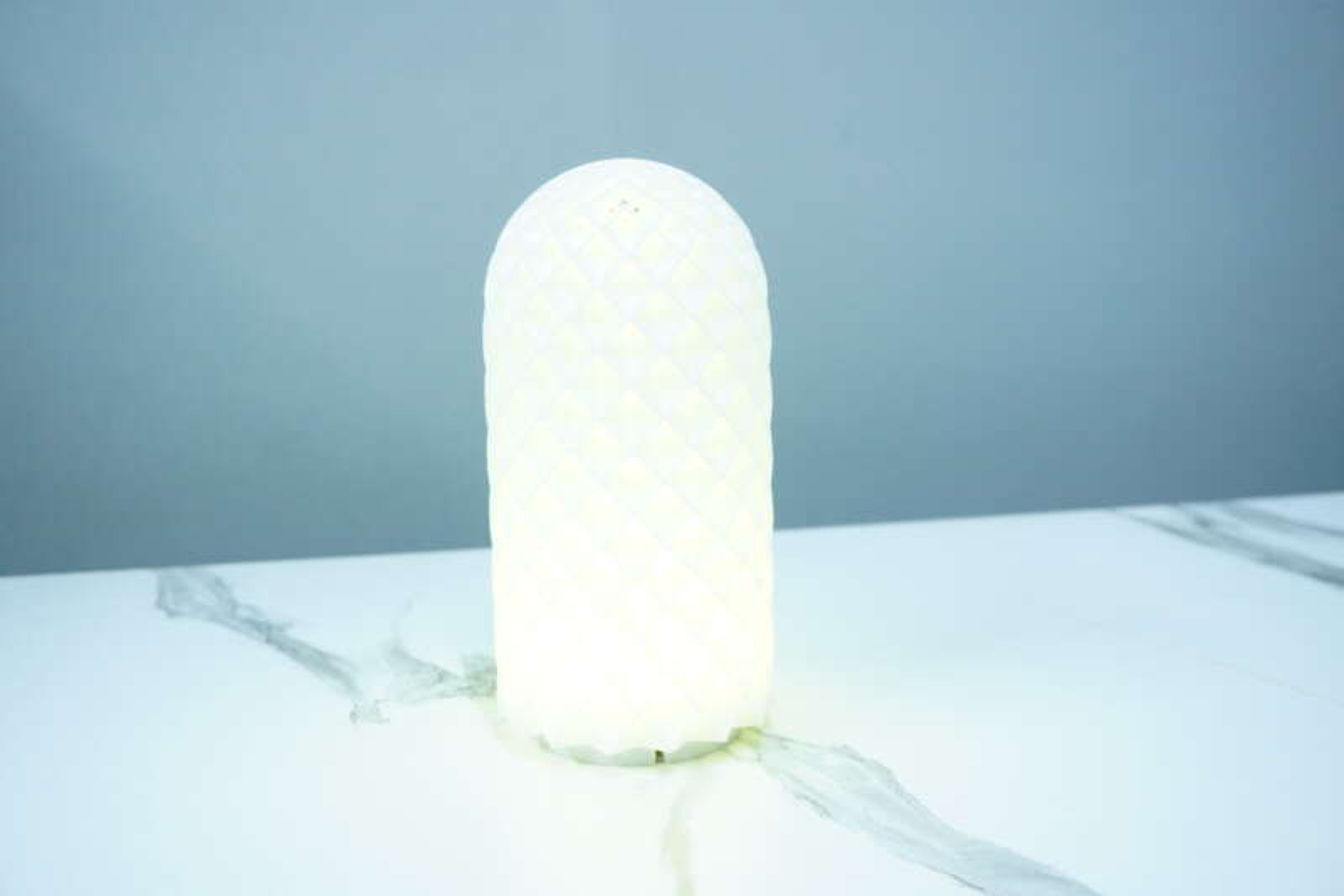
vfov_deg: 33.0
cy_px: 448
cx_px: 672
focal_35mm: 40
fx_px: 1512
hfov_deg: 47.9
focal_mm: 27
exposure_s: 1/50
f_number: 4.5
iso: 2000
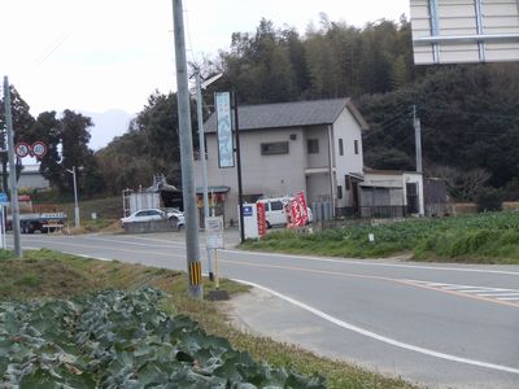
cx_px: 260
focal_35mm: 141
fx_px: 2114
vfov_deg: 10.5
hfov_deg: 14.0
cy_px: 194
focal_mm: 25.3
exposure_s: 1/250
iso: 100
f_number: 5.5
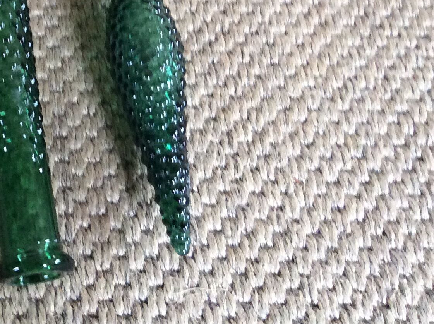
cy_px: -26
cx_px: -6
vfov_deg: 19.1
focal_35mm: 74
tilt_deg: -51.5
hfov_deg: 25.0
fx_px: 926
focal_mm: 3.3
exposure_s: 1/25
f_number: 2.4
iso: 200
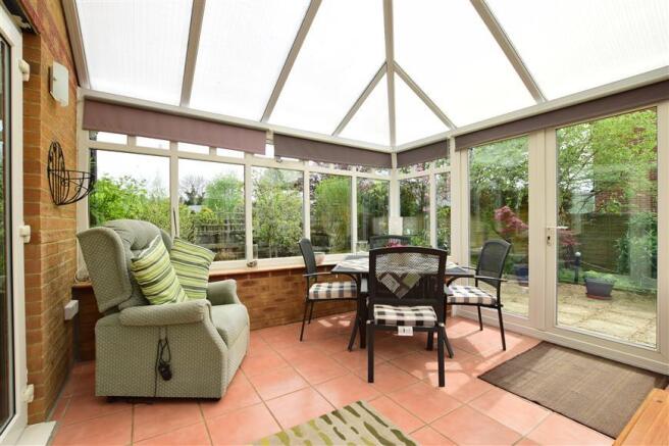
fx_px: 279
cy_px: 223
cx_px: 334
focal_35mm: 15
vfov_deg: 77.3
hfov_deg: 100.4
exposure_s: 1/320
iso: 400
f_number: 9
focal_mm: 10
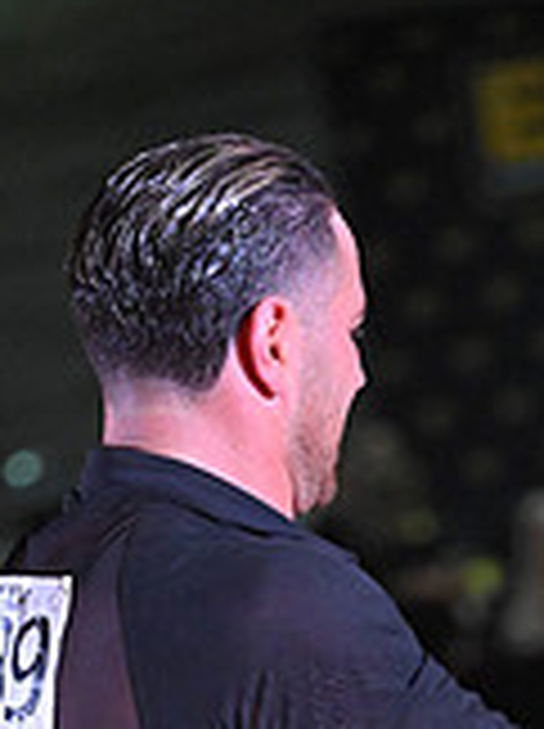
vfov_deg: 4.4
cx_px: 645
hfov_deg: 3.3
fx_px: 9412
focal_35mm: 448
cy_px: 1071
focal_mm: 130
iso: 5000
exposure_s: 1/400
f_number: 4.5
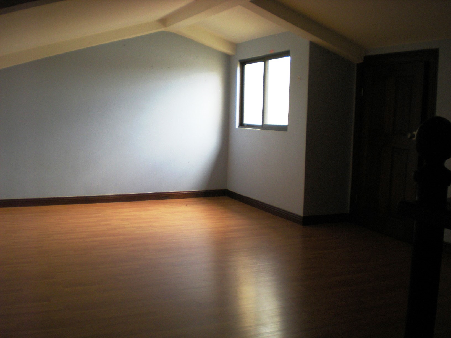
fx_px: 495
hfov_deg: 49.0
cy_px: 169
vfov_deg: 37.7
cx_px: 226
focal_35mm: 38
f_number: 3.1
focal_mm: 6.3
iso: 200
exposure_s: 1/35.3
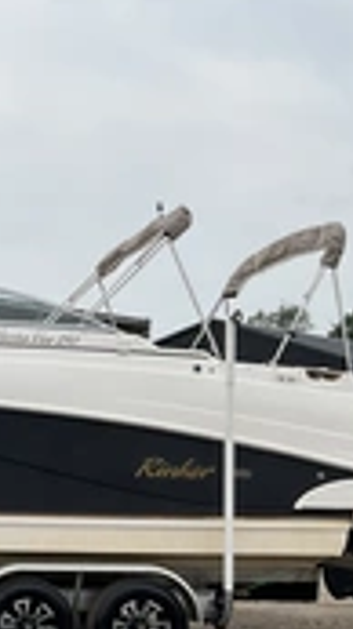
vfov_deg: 28.7
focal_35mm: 73
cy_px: 433
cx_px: -204
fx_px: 1218
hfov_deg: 15.1
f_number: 1.8
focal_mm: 3
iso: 25
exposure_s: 1/2538
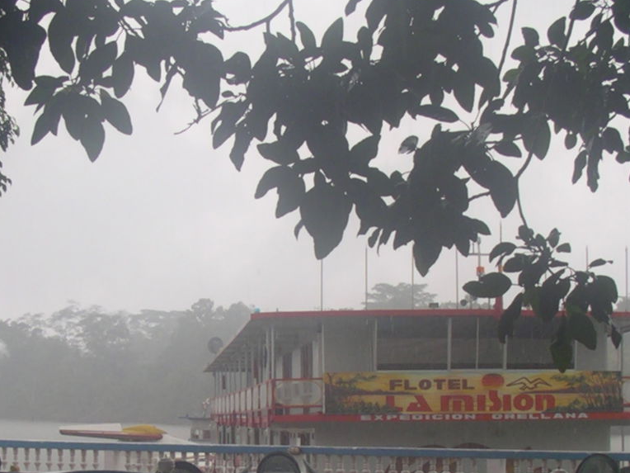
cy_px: 390
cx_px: 242
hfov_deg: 21.0
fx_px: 1693
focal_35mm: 93
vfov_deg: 15.8
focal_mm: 5.7
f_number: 2.8
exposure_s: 1/125
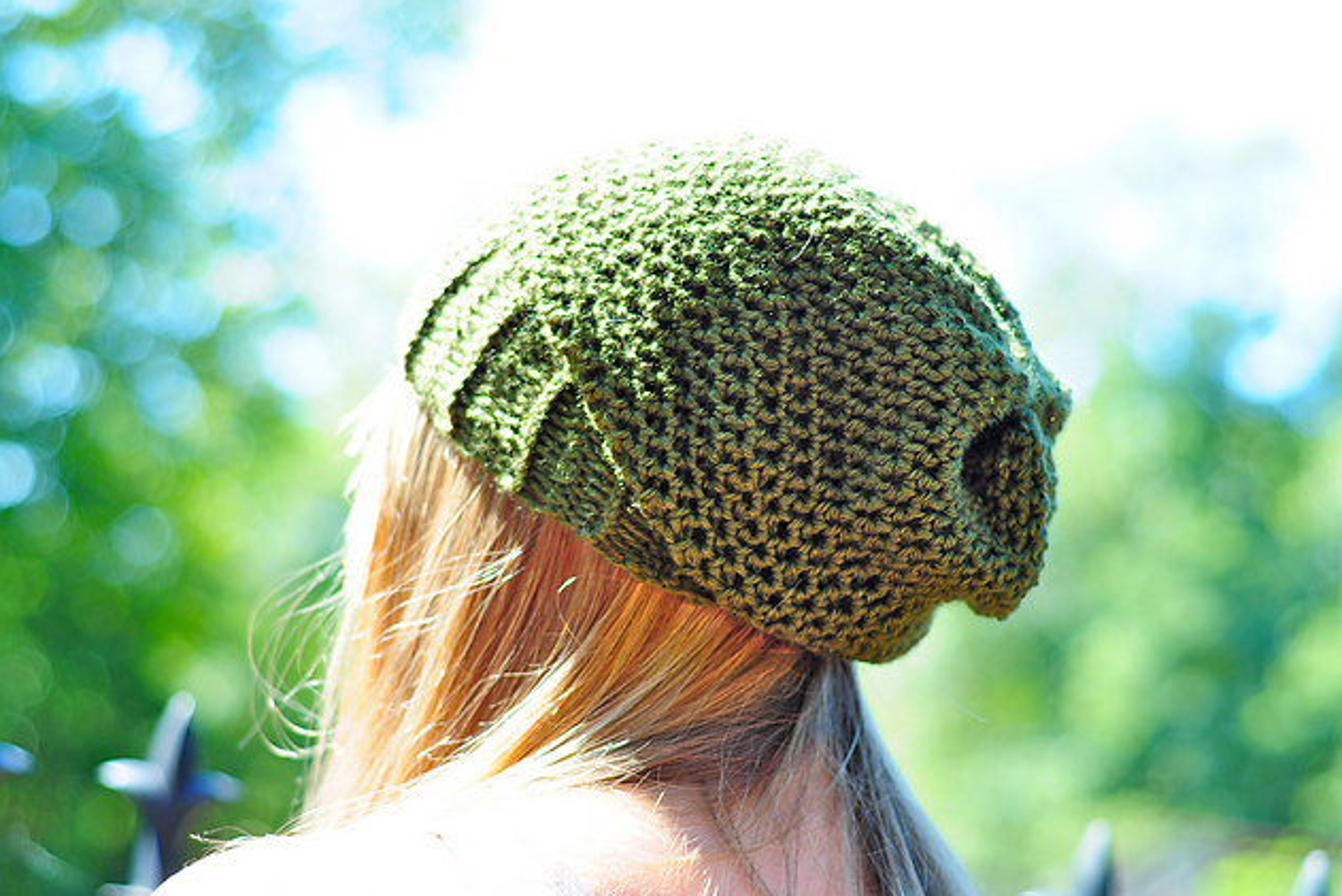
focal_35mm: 76
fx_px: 2834
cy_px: 450
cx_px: 678
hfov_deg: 26.6
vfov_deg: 18.0
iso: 200
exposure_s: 1/500
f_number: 2.8
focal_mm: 50
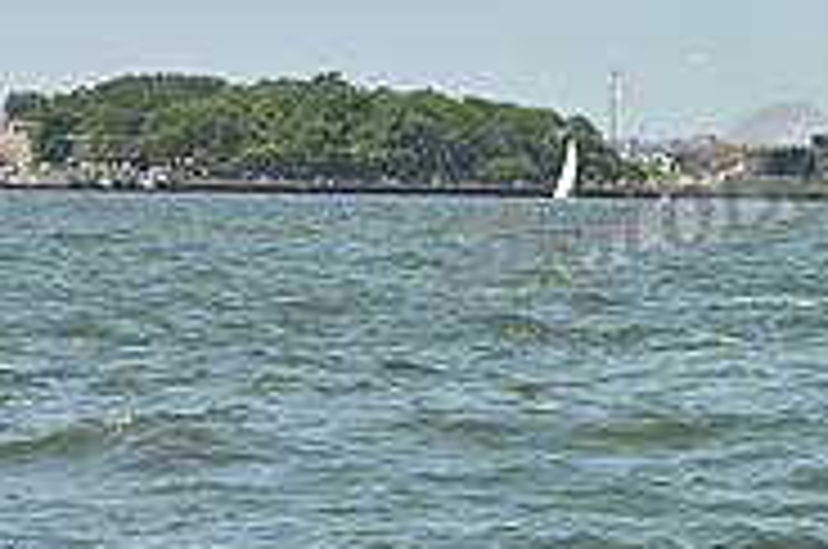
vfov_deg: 5.7
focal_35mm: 237
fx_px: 5441
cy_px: -101
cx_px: 1300
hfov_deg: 8.5
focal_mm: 75
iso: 320
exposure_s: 1/1250
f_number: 8
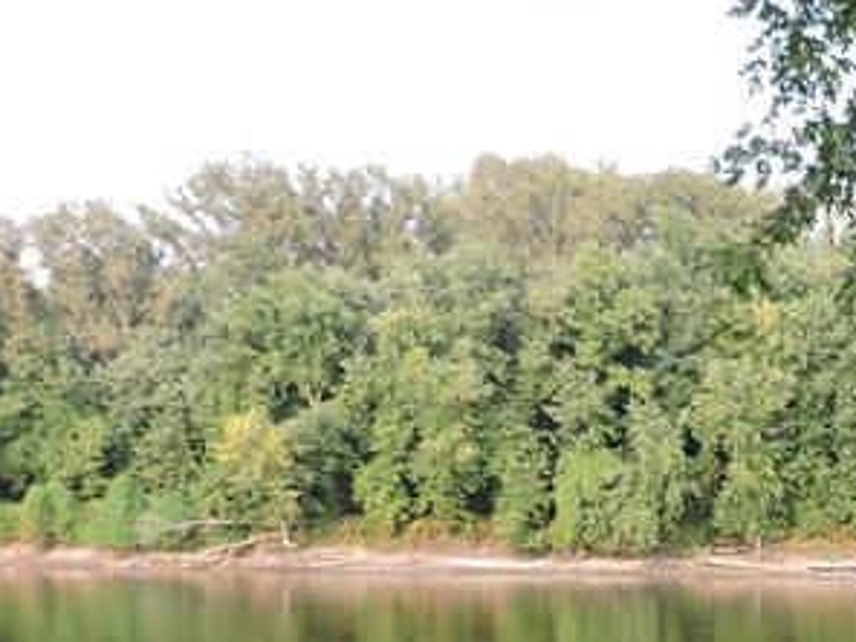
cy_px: 706
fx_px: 2052
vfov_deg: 17.2
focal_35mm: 83
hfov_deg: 22.0
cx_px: 992
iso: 100
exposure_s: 1/160
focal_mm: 4.3
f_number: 3
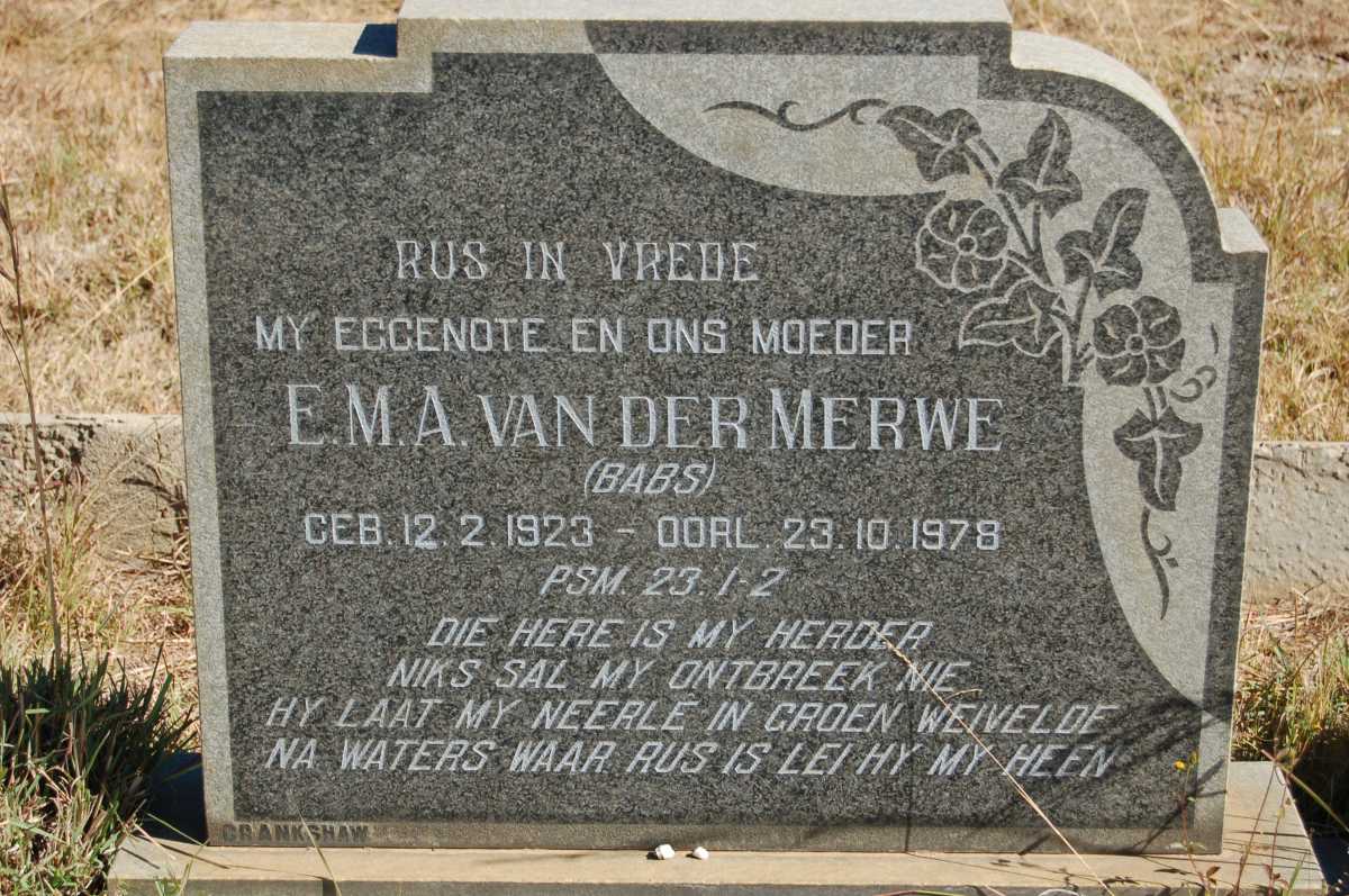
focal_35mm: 78
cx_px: 674
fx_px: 2919
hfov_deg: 26.0
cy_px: 448
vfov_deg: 17.4
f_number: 6.3
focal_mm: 52
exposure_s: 1/320
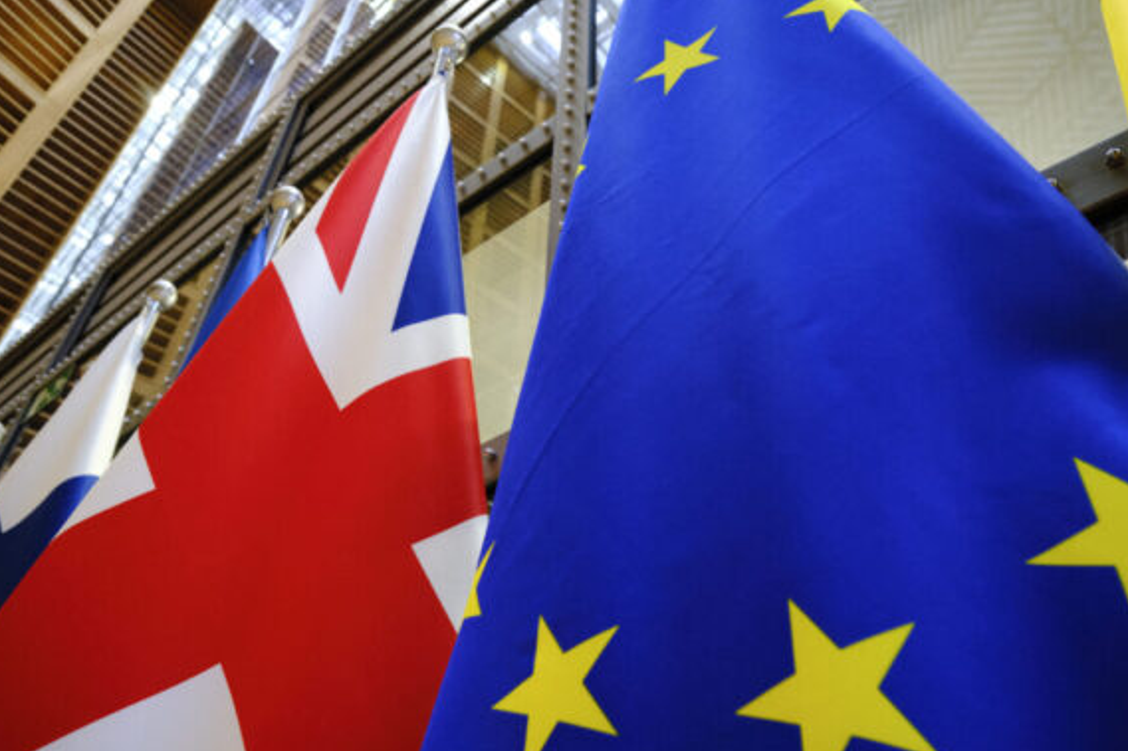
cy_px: 426
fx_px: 752
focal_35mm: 24
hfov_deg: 73.6
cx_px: 617
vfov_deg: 52.9
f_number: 4
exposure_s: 1/45
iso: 3200
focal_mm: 14
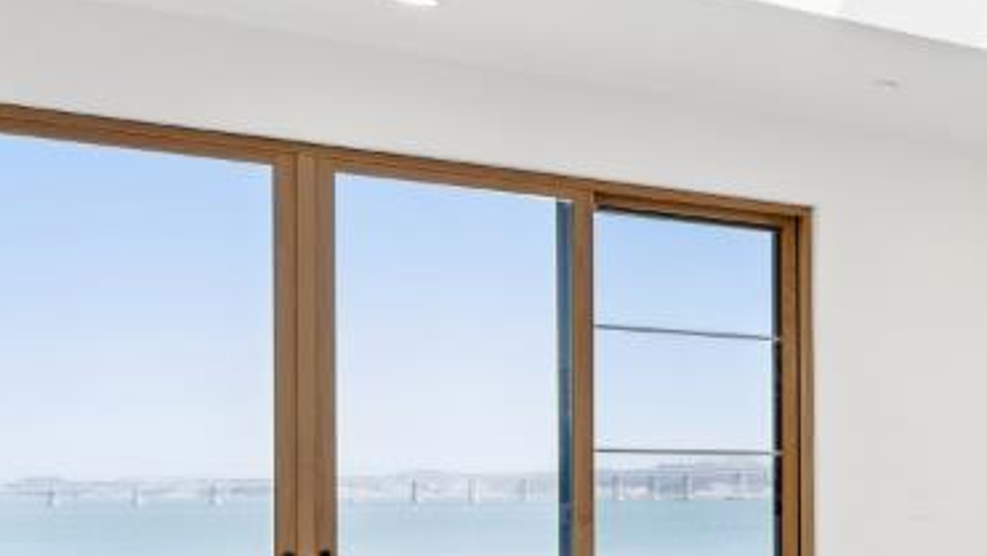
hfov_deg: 23.6
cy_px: 511
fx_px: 1440
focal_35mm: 55
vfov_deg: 21.3
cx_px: 1689
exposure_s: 1/30
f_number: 8
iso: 640
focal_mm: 13
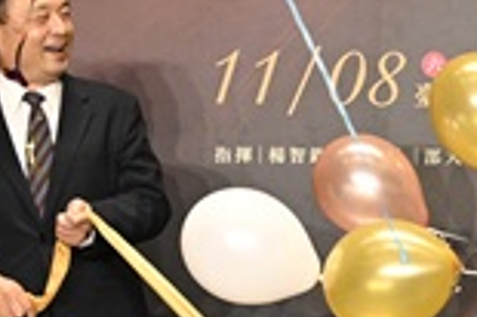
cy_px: -52
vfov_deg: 6.7
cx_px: 548
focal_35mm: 205
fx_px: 2712
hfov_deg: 9.9
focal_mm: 26.5
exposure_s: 1/500
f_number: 2.8
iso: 3200
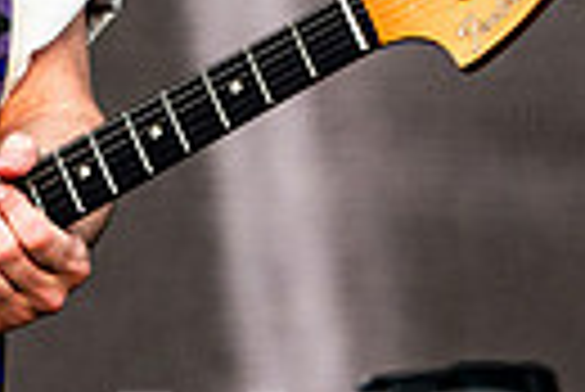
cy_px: -235
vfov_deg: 1.2
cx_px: -446
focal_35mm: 1133
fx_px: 18432
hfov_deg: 1.8
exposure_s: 1/500
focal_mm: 200
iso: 320
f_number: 5.6
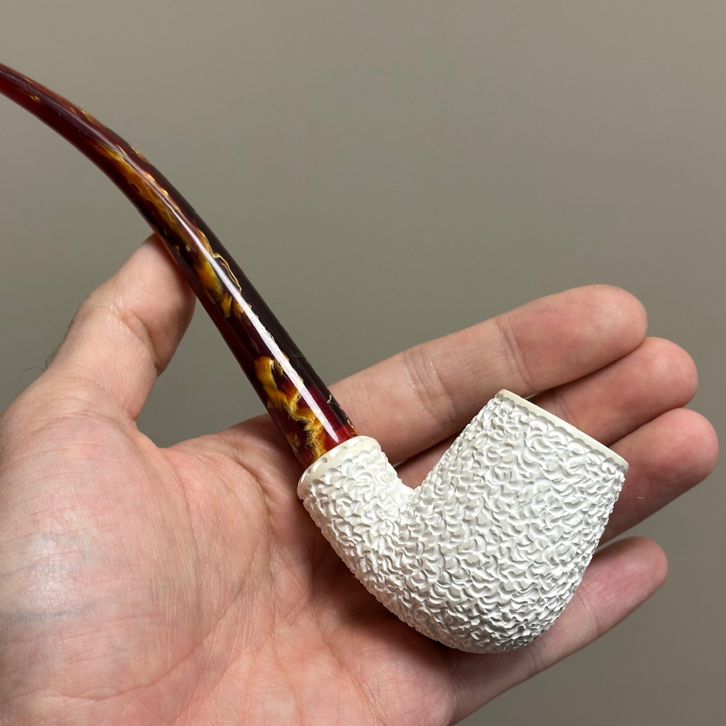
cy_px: 363
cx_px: 306
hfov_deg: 30.0
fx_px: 1353
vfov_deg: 30.0
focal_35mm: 57
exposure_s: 1/114
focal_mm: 6.86
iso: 80
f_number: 1.78
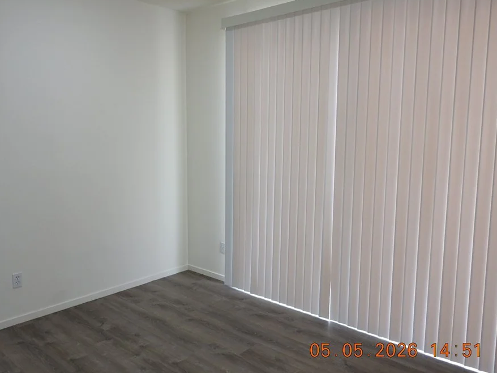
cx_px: 218
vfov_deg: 49.7
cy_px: 178
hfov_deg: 63.2
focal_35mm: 28
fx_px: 402
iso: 110
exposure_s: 1/30
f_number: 3.3
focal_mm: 4.3
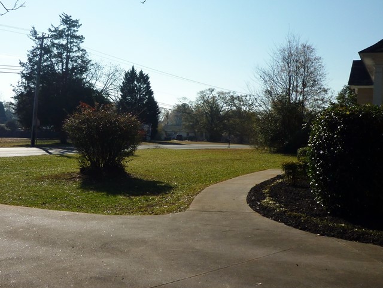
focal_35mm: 40
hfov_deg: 46.4
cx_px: 144
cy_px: 124
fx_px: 443
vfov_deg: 35.9
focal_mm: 4.4
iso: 80
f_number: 4.5
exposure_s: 1/800
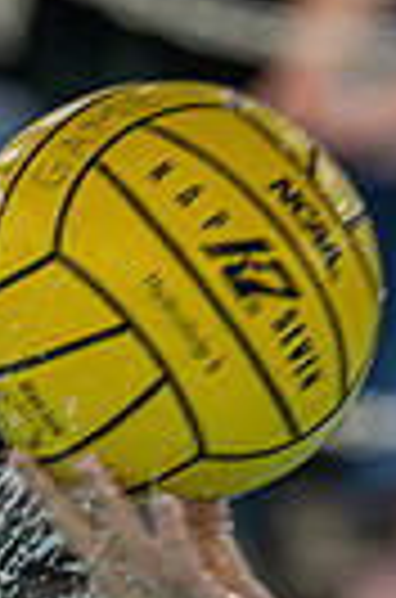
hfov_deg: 1.1
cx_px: -74
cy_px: 893
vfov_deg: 1.6
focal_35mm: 1279
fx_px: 21213
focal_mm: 240
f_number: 4
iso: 12800
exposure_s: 1/1000
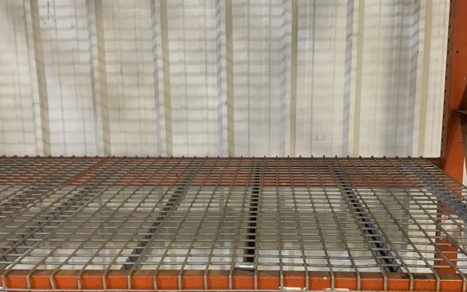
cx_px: 250
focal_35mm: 45
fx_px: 573
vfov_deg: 28.6
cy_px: 170
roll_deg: +0.2
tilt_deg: -10.3
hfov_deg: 44.3
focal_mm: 4.25
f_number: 1.8
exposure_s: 1/60
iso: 320
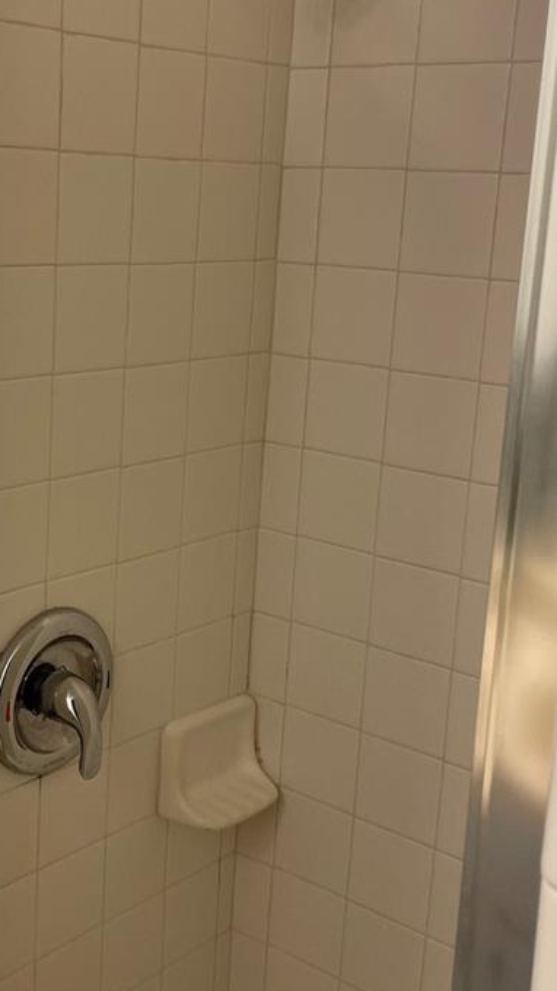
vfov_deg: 41.3
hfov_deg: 23.7
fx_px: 1314
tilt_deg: -11.7
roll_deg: -2.8
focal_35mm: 50
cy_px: 487
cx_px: 136
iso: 80
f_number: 1.6
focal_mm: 4.2
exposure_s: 1/120
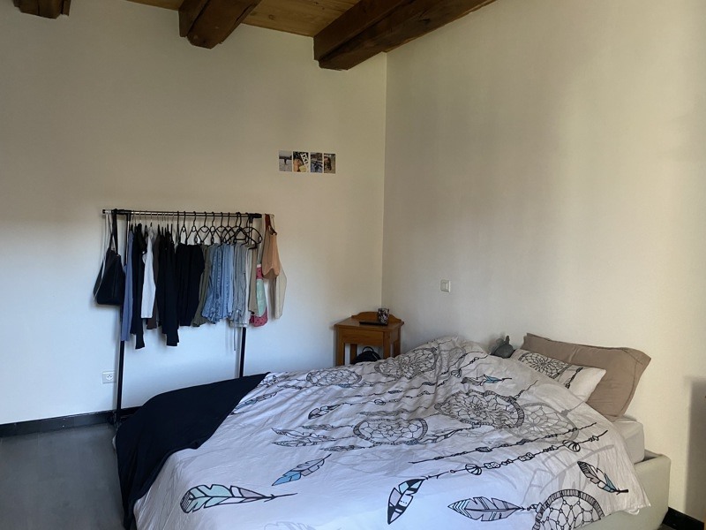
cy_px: 265
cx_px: 353
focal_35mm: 26
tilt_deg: -2.5
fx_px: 530
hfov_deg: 67.3
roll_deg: -0.4
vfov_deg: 53.1
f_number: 1.8
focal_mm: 4.25
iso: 320
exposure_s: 1/60
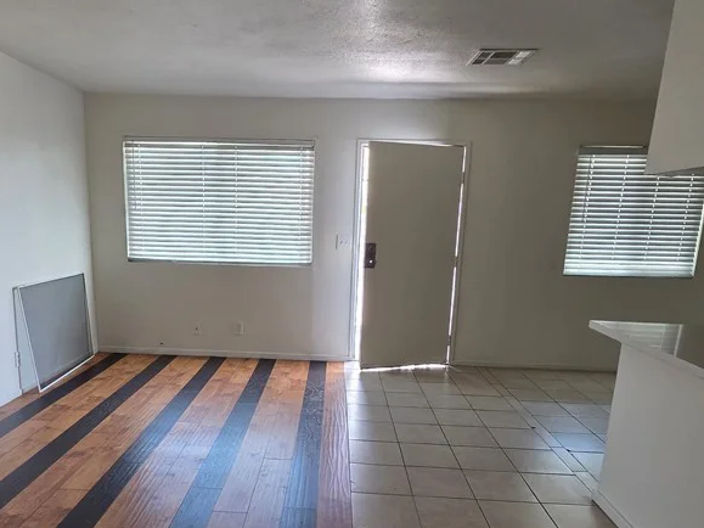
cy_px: 330
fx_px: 468
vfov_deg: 58.1
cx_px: 310
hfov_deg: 73.7
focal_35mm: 23
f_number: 2.2
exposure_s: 1/100
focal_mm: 2.2
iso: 200
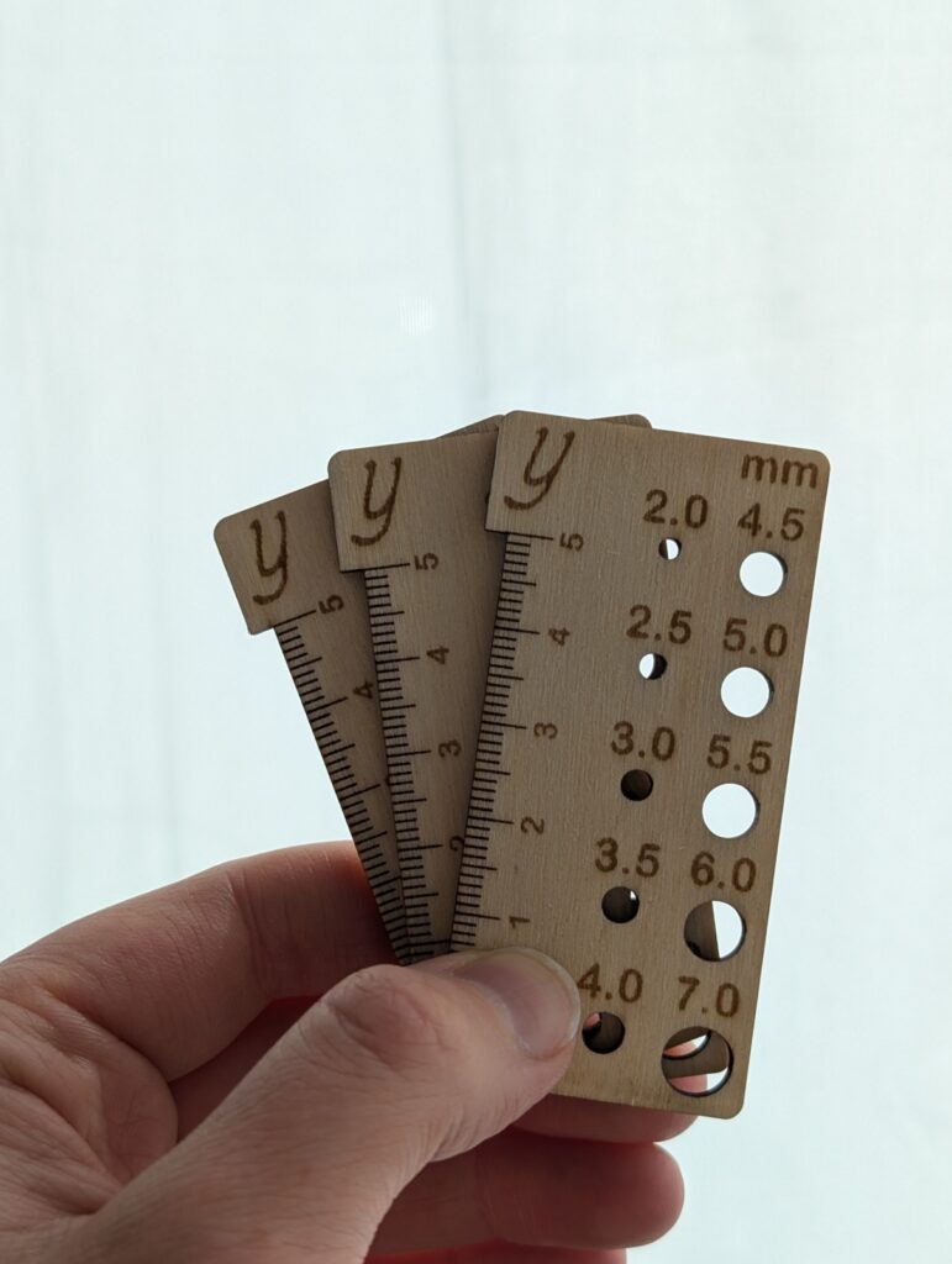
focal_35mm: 49
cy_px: 632
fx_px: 1792
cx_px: 476
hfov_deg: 29.7
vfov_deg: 38.9
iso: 24
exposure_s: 1/594
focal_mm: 6.9
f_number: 1.68
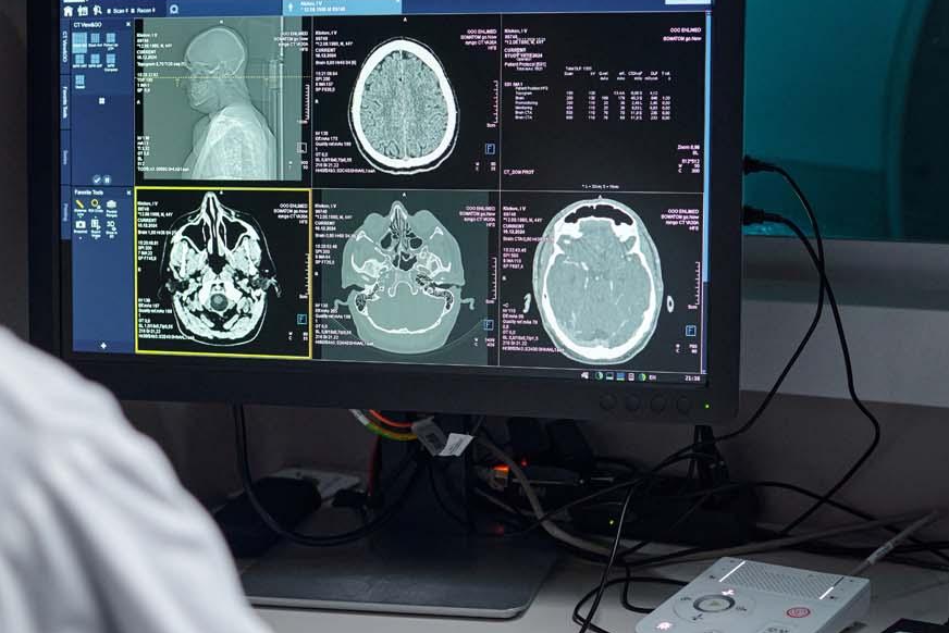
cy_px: 265
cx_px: 532
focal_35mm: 65
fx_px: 1714
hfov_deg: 30.9
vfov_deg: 20.9
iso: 1250
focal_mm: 35
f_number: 3.2
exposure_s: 1/160
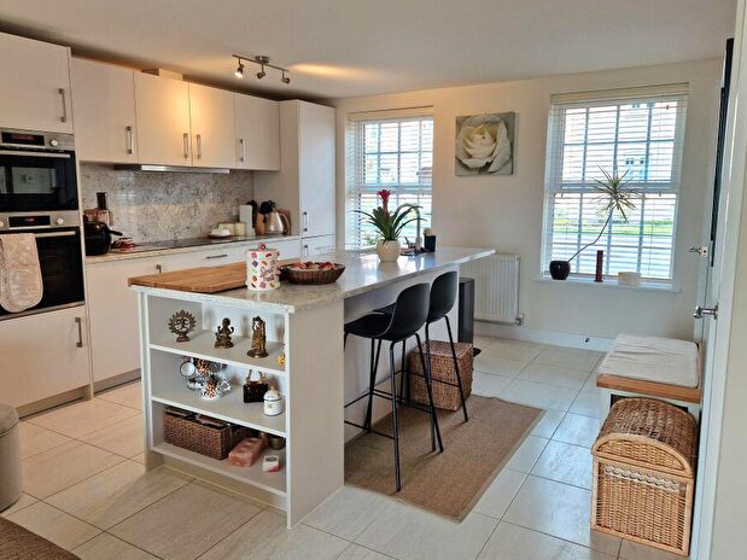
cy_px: 271
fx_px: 561
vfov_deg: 53.0
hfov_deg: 67.3
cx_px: 363
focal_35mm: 26
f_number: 1.8
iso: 50
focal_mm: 5.4
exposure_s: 1/182
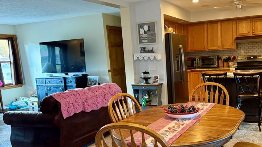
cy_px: 94
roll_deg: +3.3
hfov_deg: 53.3
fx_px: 257
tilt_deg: -8.9
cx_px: 168
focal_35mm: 37
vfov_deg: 31.8
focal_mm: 6.76
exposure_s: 1/60
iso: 640
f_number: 1.78
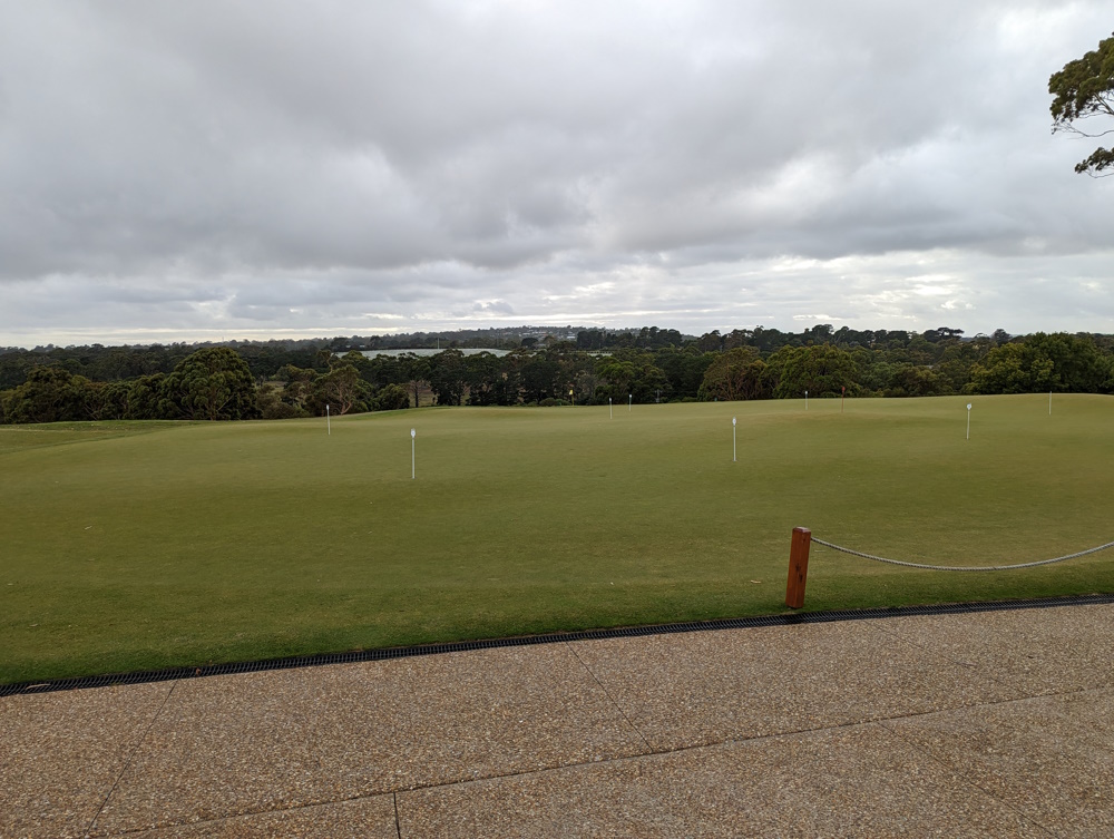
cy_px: 420
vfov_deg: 56.9
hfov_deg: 71.5
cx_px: 557
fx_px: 773
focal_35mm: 24
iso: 47
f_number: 1.85
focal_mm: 6.81
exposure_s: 1/651
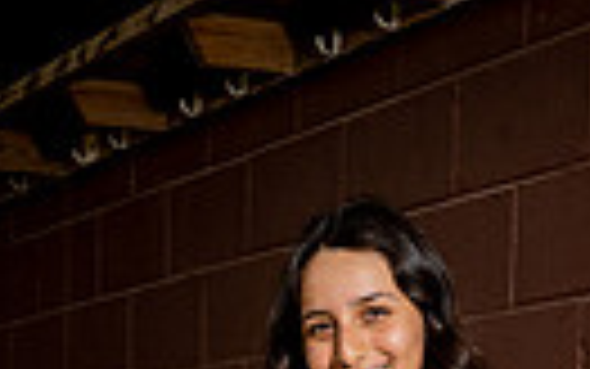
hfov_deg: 16.5
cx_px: 365
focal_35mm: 126
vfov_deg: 9.3
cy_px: 896
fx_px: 2027
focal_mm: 36
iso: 100
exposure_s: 1/250
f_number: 11
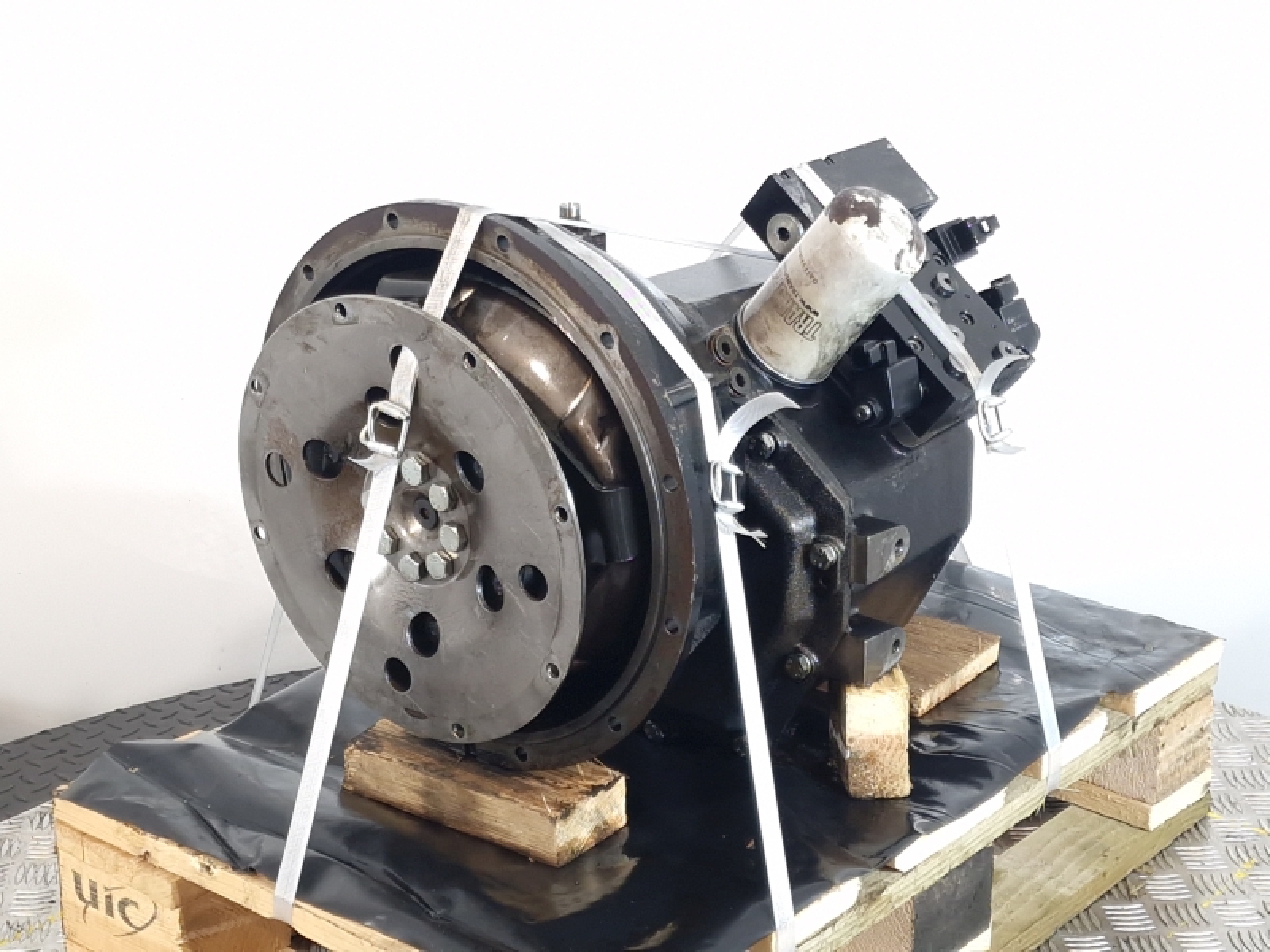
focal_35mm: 23
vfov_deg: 58.9
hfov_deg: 73.9
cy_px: 476
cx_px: 635
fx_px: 844
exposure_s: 1/50
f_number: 1.8
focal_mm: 6.4
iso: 100
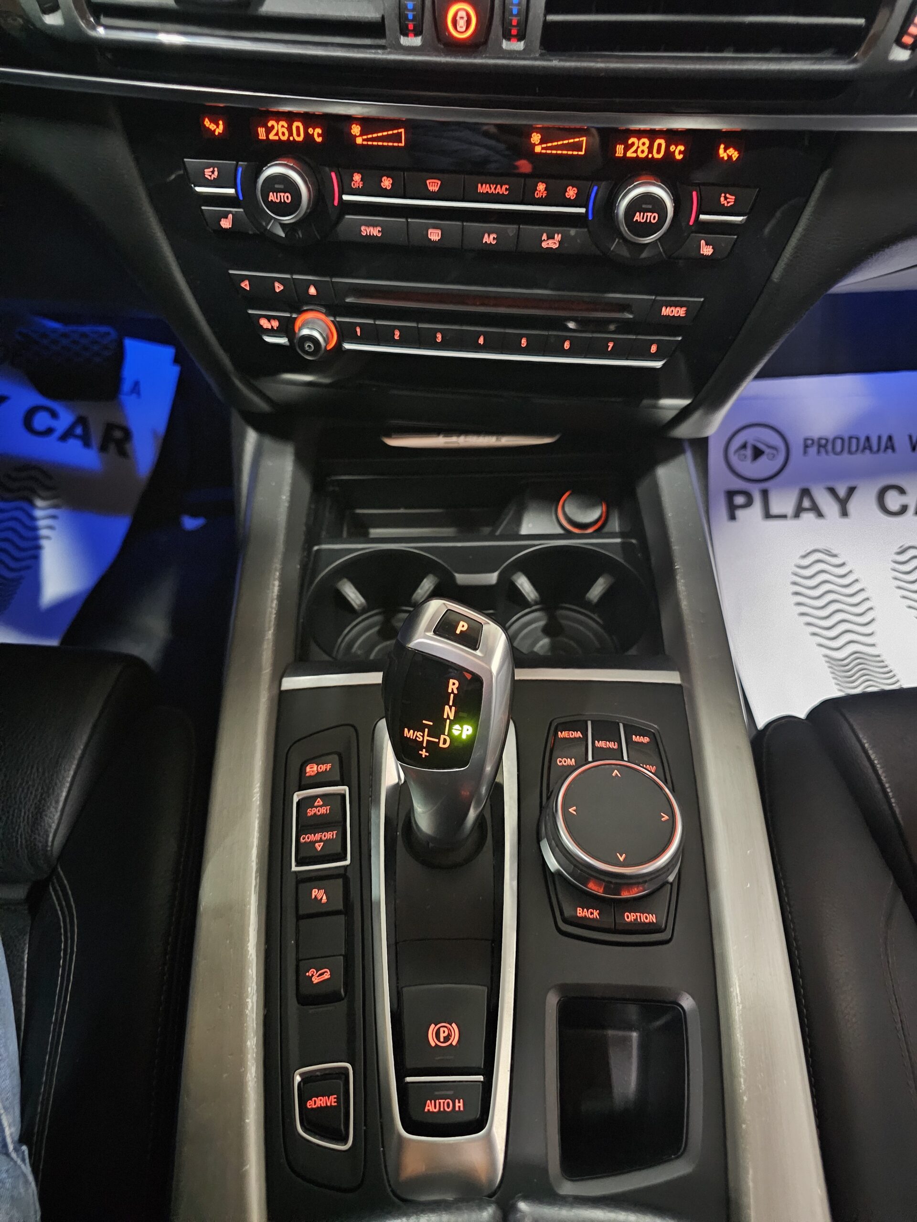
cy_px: 611
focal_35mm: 23
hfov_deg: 58.9
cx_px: 458
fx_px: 812
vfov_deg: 73.9
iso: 2000
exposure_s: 1/16.7
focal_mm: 6.3
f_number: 1.7
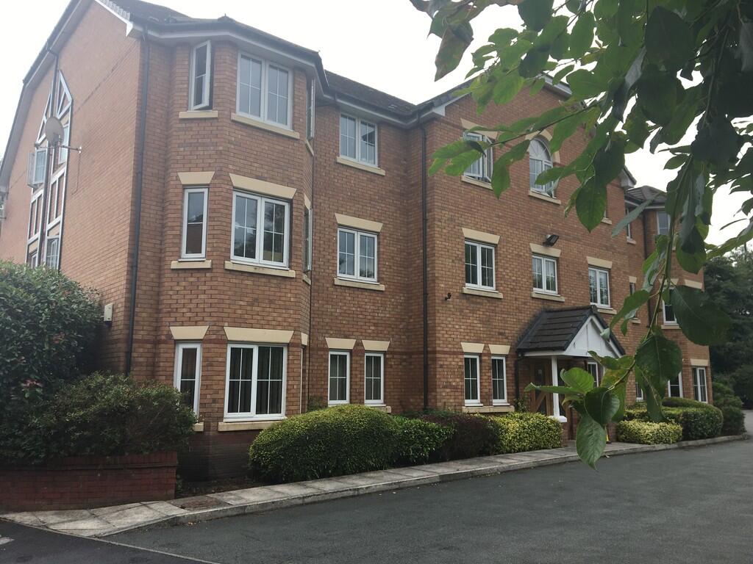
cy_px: 282
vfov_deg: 48.2
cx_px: 376
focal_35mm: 29
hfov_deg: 61.7
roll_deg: +1.7
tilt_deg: +8.5
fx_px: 631
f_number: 2.2
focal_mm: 4.15
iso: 25
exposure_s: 1/323
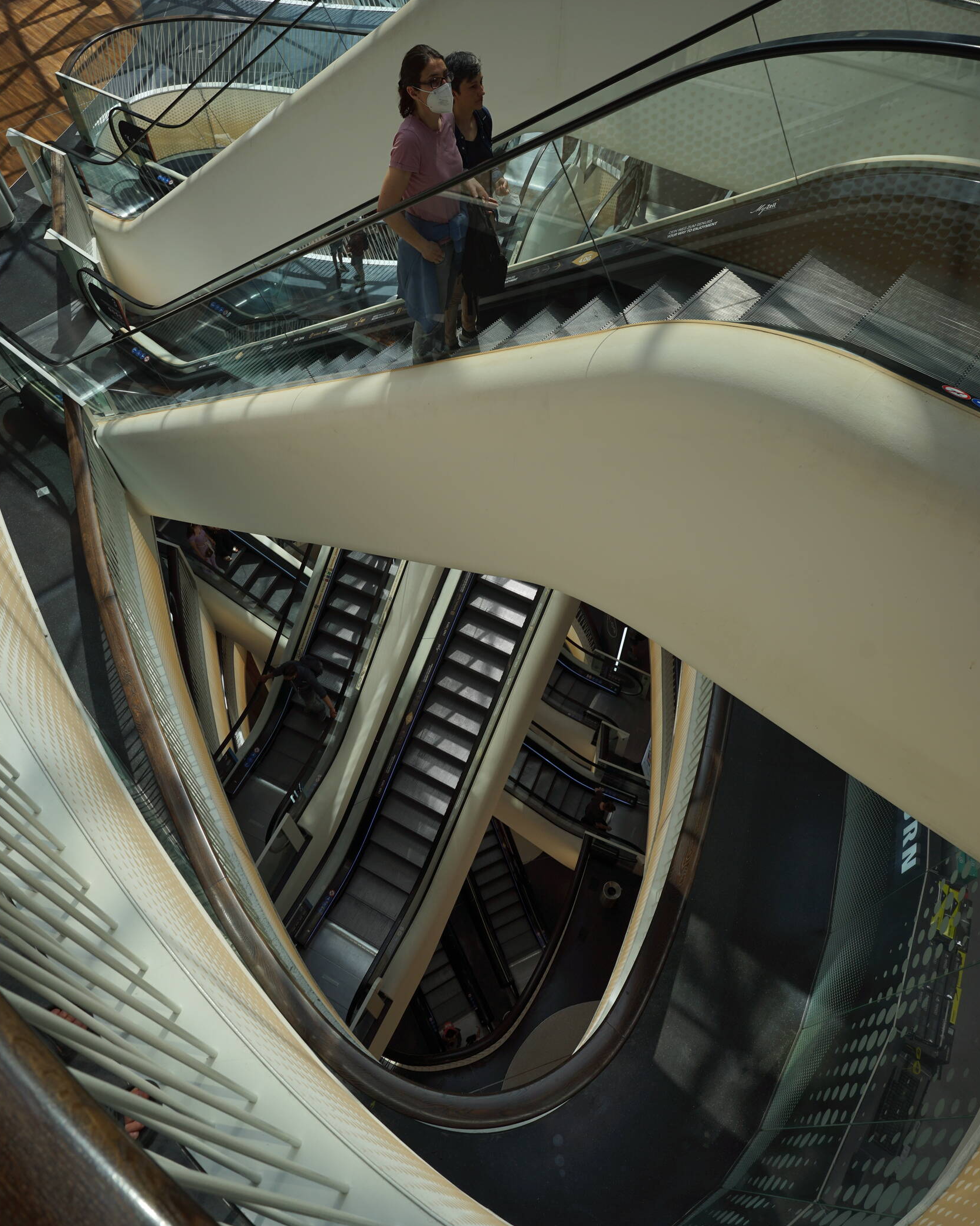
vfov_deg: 72.5
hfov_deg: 60.9
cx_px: 483
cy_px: 565
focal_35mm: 23
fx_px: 834
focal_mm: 20
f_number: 7.1
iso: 100
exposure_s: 1/125
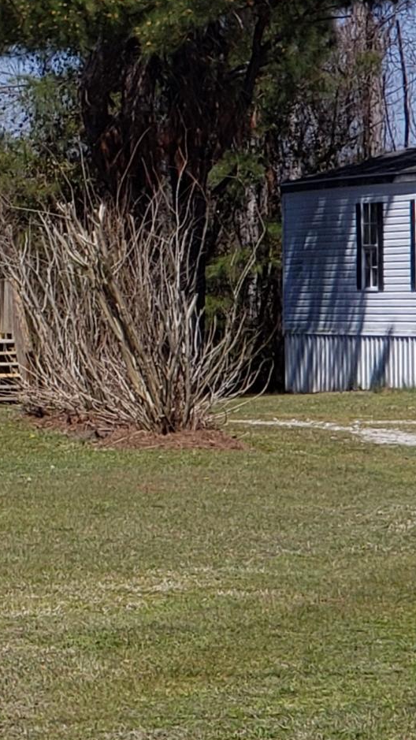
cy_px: 220
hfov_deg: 6.4
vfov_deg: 11.9
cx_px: -592
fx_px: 3550
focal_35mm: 181
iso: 32
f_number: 2.4
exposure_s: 1/1167
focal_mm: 6
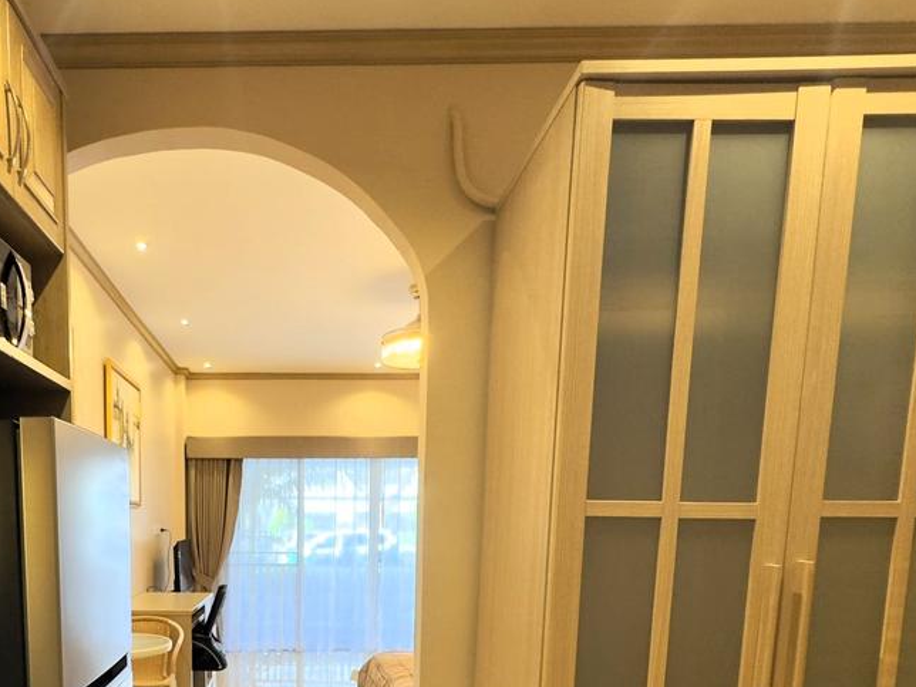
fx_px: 714
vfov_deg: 46.6
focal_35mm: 27
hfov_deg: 63.0
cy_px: 610
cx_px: 279
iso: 160
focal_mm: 2.22
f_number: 2.2
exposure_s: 1/100
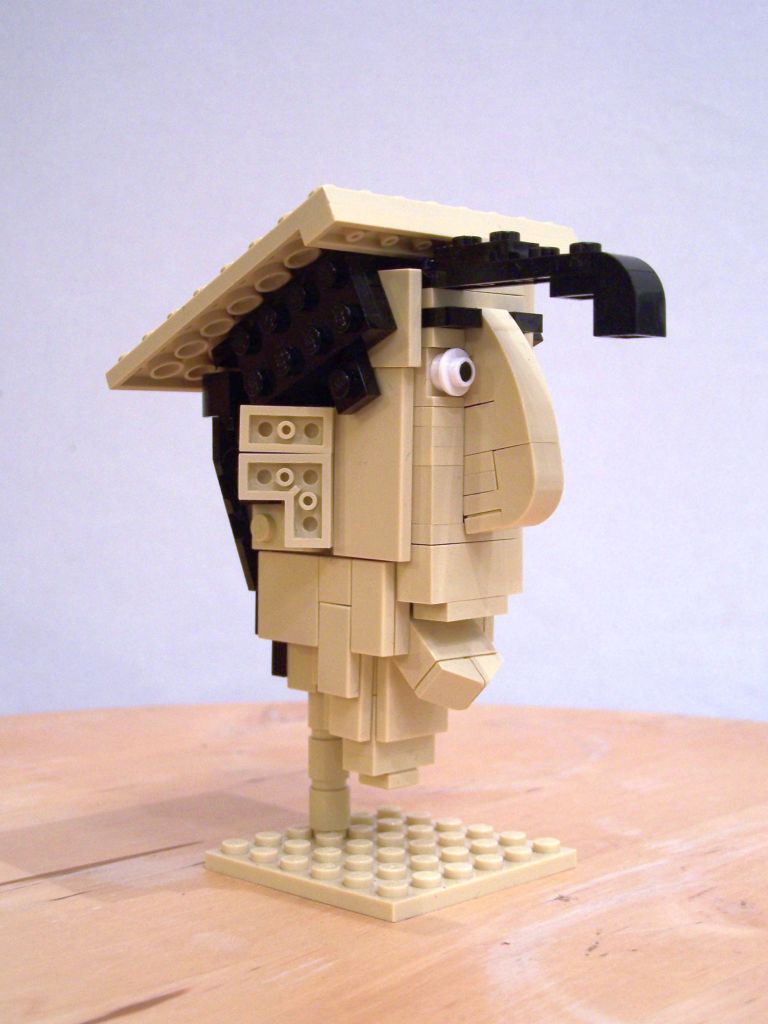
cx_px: 384
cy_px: 512
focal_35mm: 51
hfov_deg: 28.6
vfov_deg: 37.5
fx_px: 1509
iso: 80
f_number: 3
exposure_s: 1/4
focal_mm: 8.5
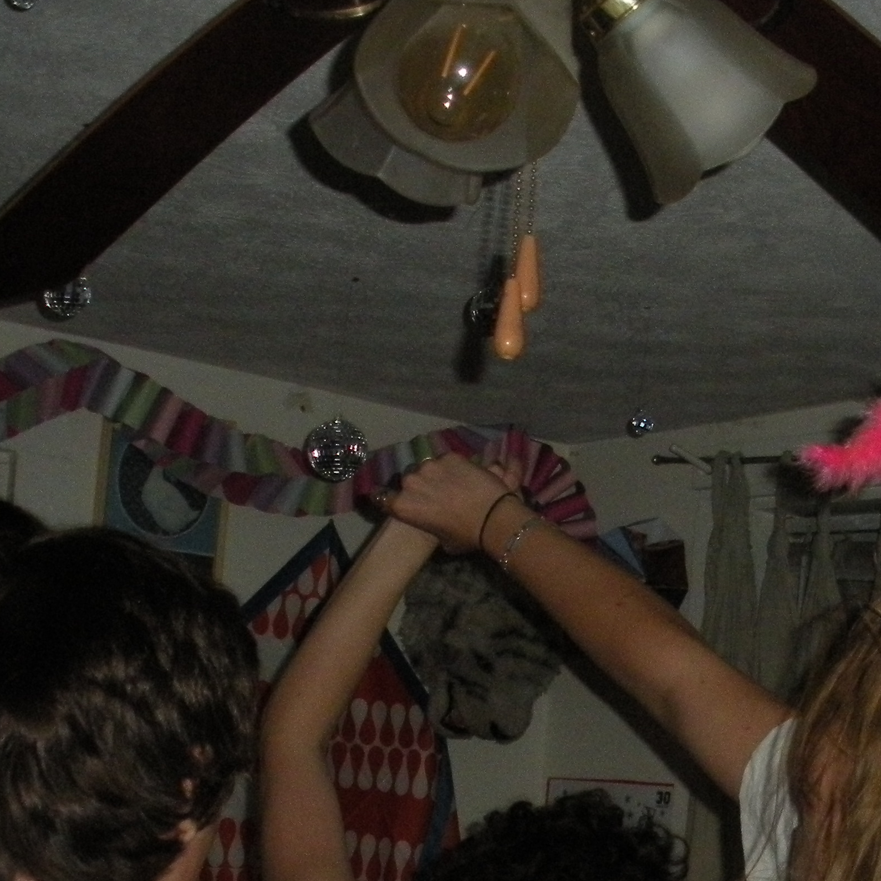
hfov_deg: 24.3
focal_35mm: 71
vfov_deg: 23.9
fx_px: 2044
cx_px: 552
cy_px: 737
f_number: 3.5
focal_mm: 6.3
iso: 400
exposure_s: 1/60
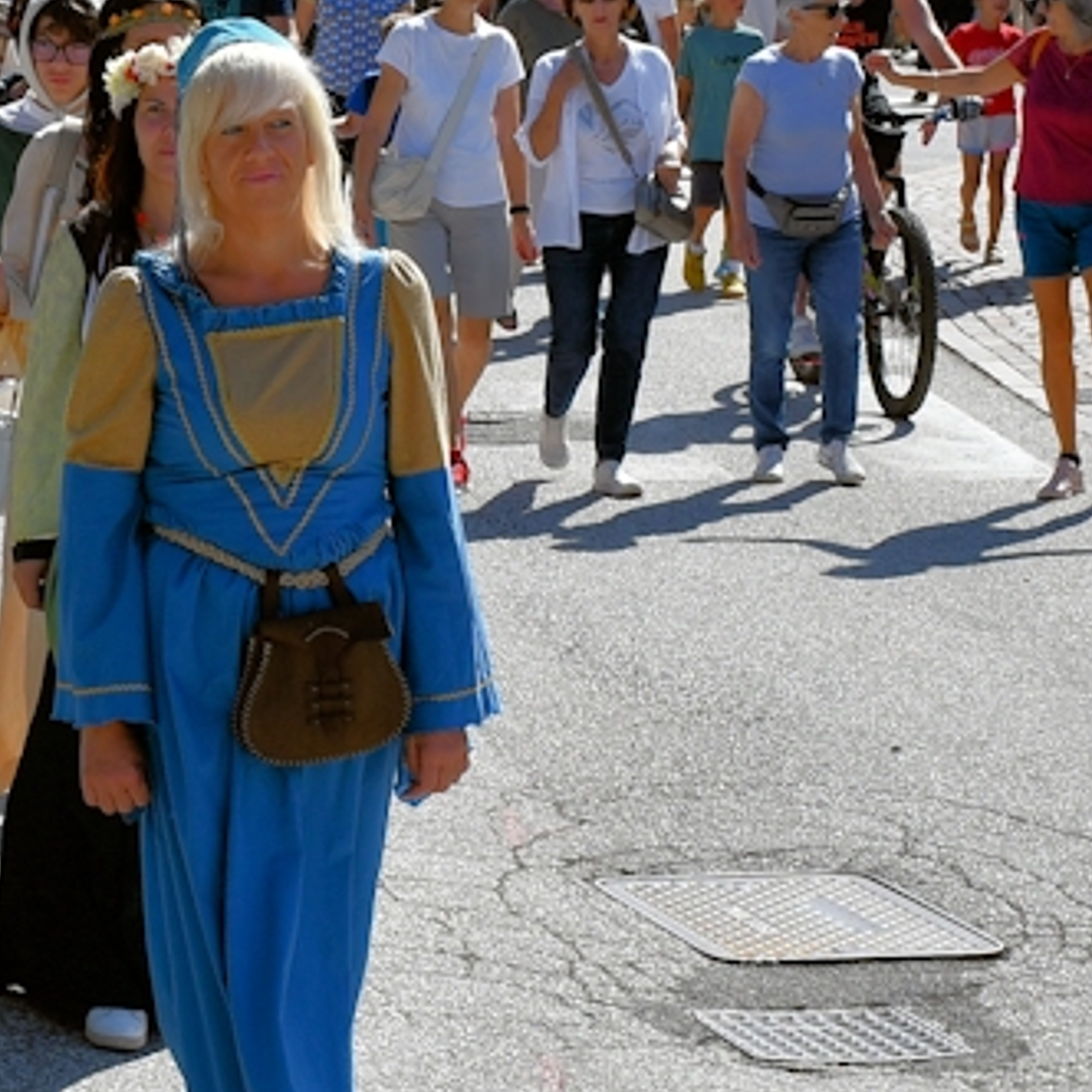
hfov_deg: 21.4
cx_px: 237
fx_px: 2855
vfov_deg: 21.6
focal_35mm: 80
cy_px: 585
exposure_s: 1/320
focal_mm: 26
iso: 100
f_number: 9
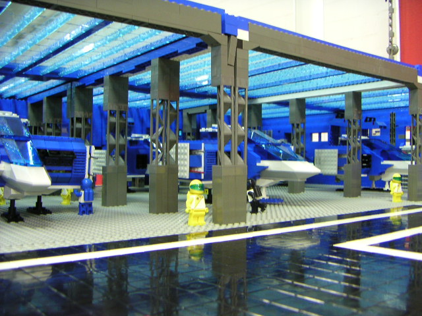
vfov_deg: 38.7
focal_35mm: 37
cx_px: 211
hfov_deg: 50.1
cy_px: 158
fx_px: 451
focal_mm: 4.8
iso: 100
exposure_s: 1/4
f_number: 2.8
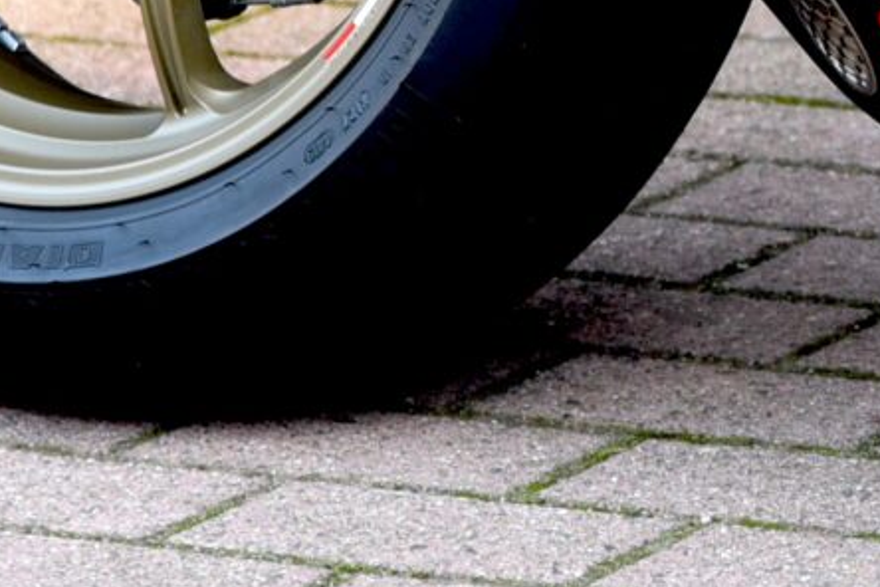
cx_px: 1760
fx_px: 9875
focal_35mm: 404
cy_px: -820
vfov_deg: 3.4
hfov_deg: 5.0
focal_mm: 70
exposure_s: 1/60
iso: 200
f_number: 4
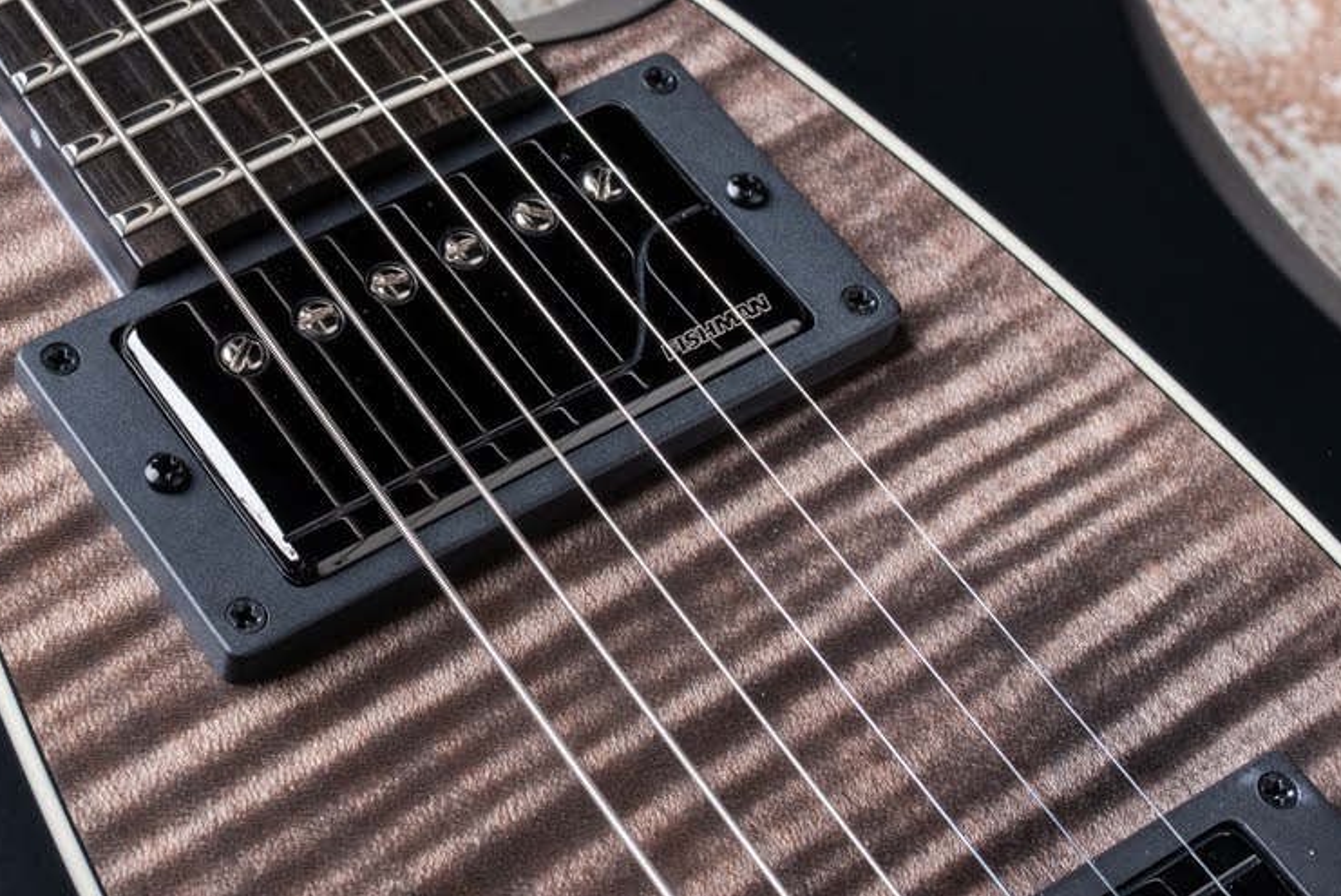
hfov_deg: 23.3
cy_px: 216
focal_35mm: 85
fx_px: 3168
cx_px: 154
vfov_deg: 16.0
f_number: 11
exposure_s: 1/125
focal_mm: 35
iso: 100
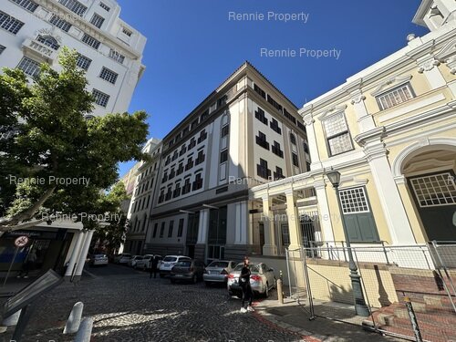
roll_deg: -1.0
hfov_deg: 102.1
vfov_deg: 85.7
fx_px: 184
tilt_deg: +24.1
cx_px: 228
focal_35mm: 14
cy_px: 171
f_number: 2.2
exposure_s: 1/1742
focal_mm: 2.22
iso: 50
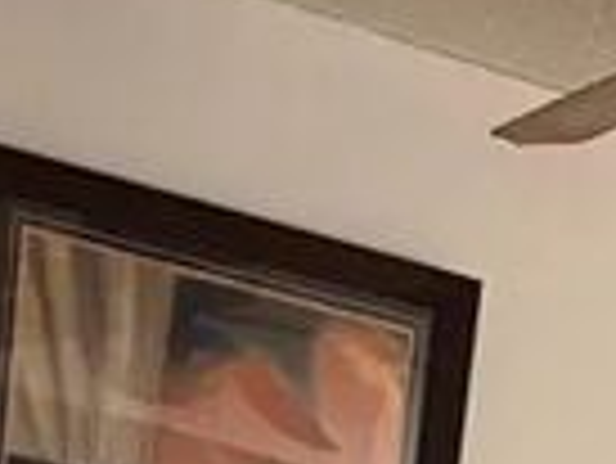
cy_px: 1498
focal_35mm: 162
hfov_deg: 12.0
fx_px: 2885
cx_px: 629
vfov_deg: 7.7
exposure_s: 1/30
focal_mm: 5.96
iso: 500
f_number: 1.6
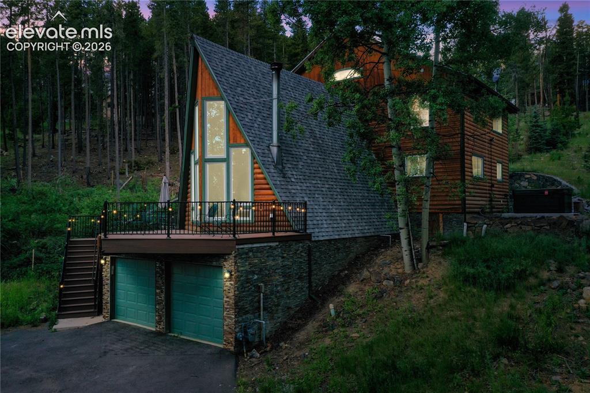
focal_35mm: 28
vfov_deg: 46.4
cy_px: 196
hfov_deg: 65.5
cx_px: 295
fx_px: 459
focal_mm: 10.3
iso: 100
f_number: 9
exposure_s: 1/30
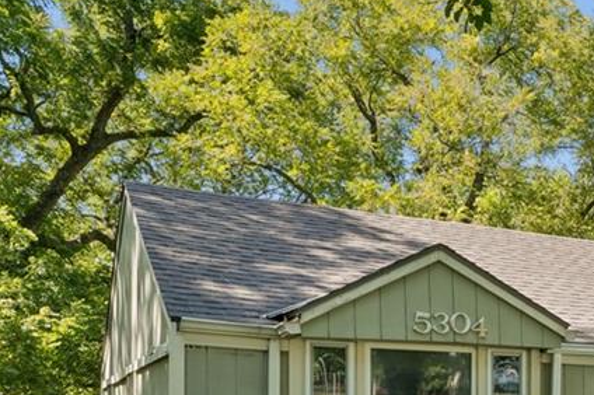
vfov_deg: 22.3
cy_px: 416
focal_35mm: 58
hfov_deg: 30.5
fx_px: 956
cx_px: 671
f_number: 22
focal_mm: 24
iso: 100
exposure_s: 1/2
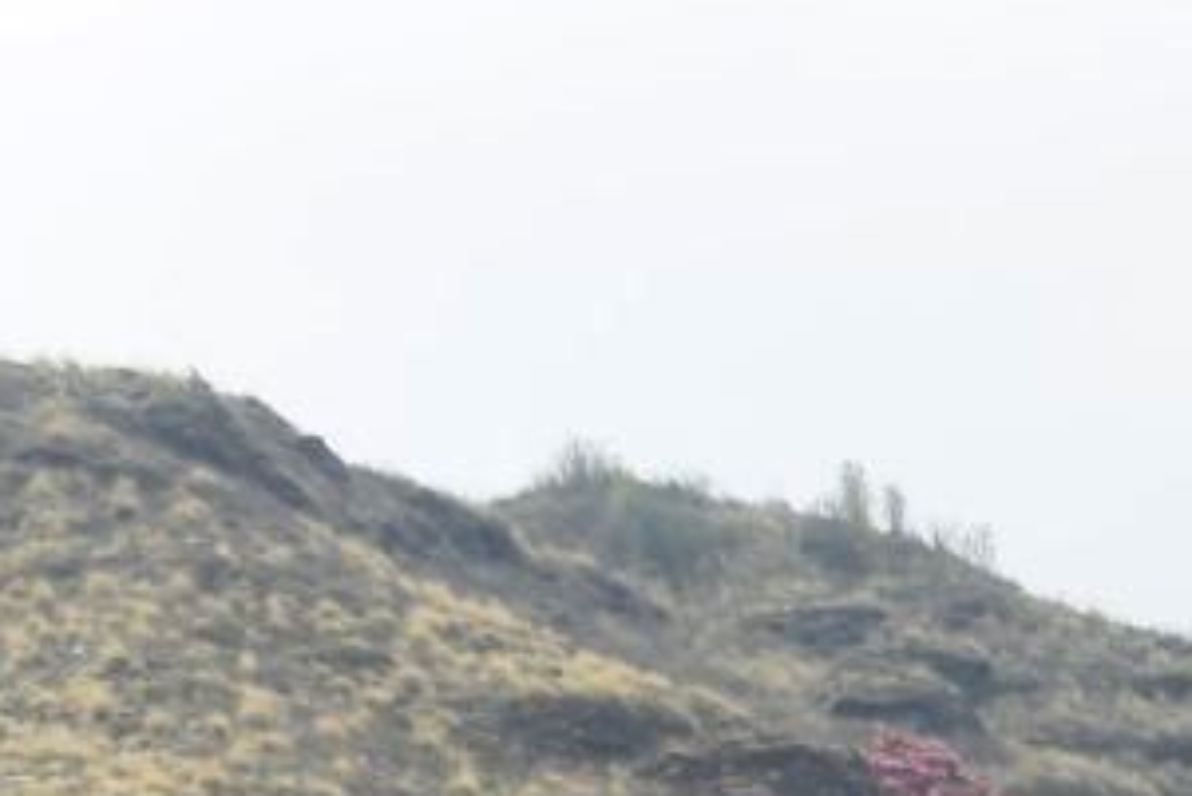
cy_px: 2204
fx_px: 6823
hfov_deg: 9.3
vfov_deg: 6.2
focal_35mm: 206
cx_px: 2447
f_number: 9
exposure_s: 1/160
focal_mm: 23
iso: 160
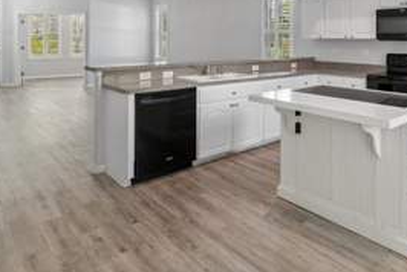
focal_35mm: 27
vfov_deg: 44.7
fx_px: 306
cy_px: 40
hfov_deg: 63.2
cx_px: 308
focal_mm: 10
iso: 100
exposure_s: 1/4
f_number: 7.1
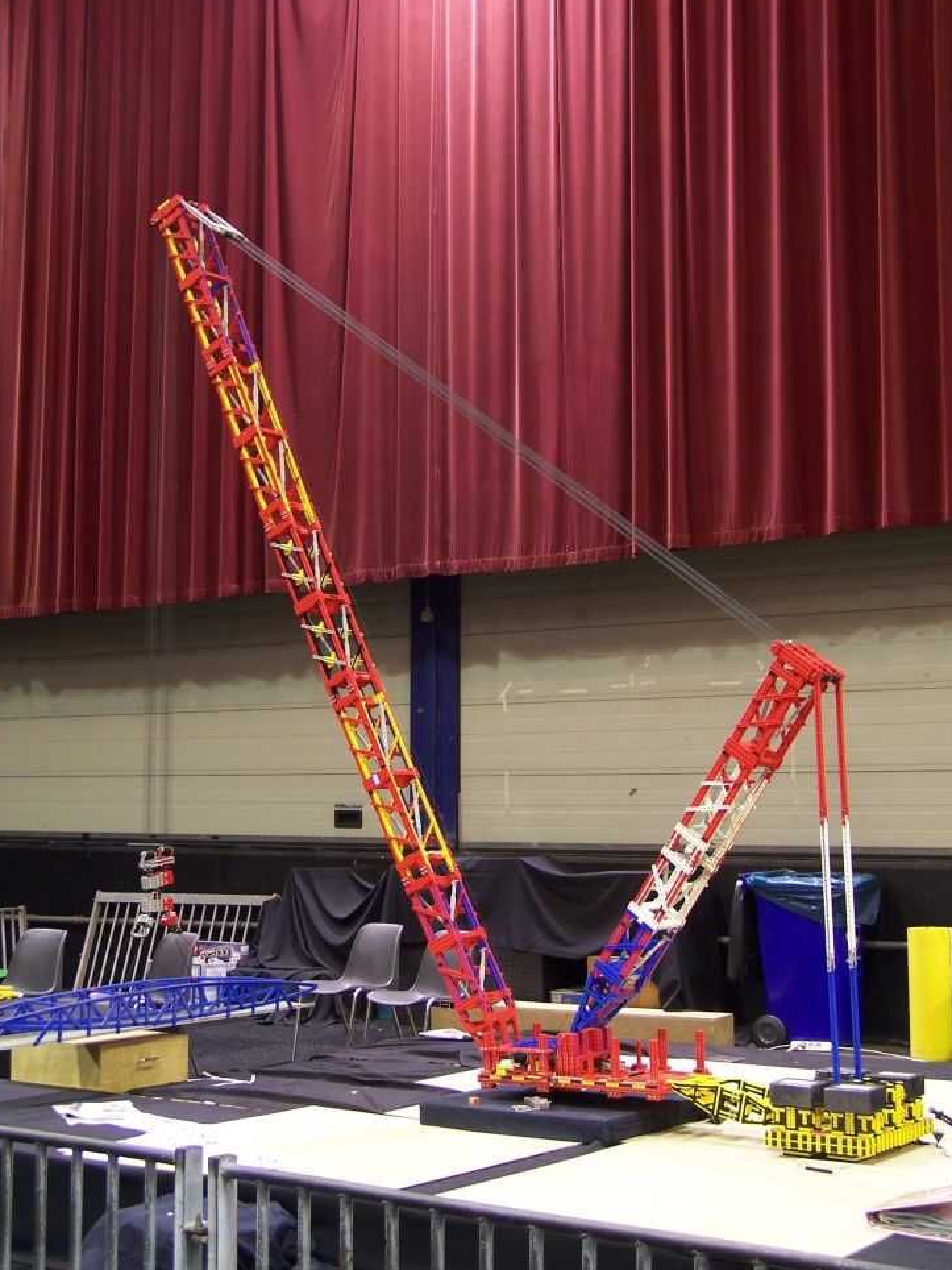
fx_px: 1870
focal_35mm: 51
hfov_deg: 28.6
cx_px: 471
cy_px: 618
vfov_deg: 37.5
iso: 80
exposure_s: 1/2
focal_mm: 8
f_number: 3
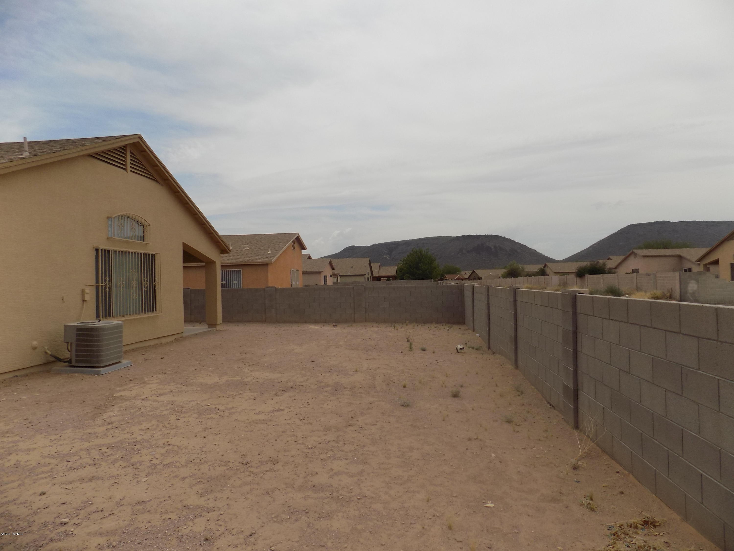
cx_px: 367
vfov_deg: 58.9
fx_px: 488
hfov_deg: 73.9
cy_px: 276
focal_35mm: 23
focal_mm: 4
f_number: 9.9
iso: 80
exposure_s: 1/250
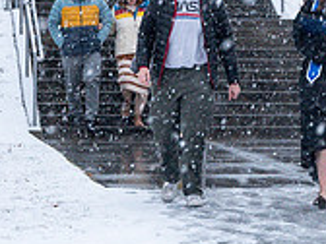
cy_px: -29
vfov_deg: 5.3
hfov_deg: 7.1
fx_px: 2618
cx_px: 258
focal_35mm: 278
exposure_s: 1/160
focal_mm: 60
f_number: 4
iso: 1600
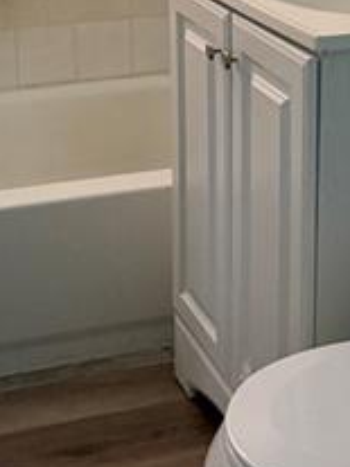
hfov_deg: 16.6
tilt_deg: -12.5
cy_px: 27
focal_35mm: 89
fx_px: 1201
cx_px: 140
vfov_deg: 21.4
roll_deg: +0.0
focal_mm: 6.76
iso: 640
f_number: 1.78
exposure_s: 1/40
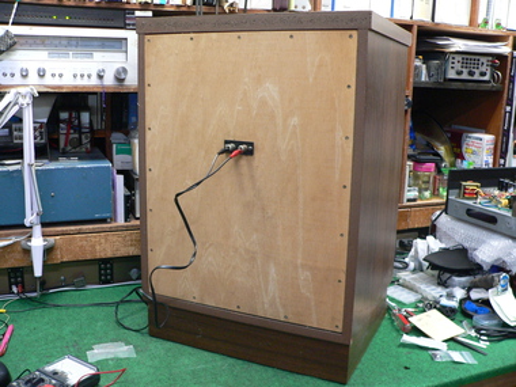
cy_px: 194
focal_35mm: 36
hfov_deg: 51.4
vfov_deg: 39.7
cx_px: 258
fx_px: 537
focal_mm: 6
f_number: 2.8
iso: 200
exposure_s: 1/10
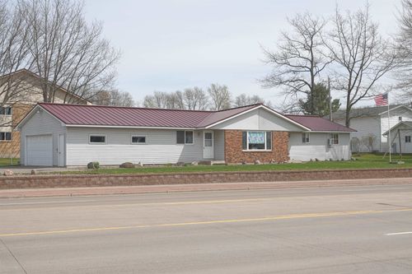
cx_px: 206
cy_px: 137
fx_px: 572
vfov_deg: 27.0
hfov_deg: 39.6
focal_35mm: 50
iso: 100
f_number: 4
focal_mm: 18.21
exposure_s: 1/1000
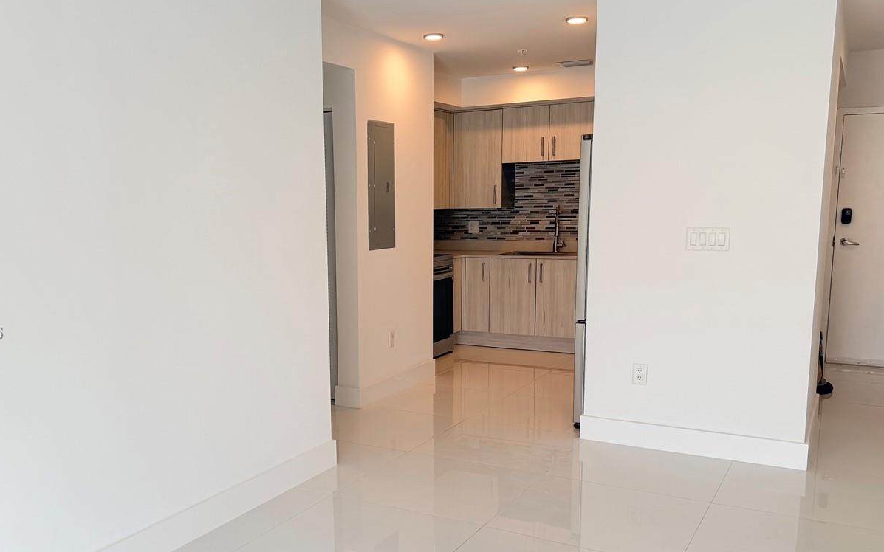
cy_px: 334
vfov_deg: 37.1
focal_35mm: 34
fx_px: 819
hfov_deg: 56.4
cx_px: 363
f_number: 1.78
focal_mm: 6.76
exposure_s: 1/150
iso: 100
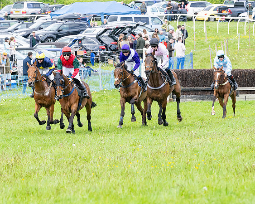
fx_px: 2724
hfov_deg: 5.4
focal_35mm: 361
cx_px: 68
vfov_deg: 4.3
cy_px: 92
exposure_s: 1/500
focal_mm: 175
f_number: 7.1
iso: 400
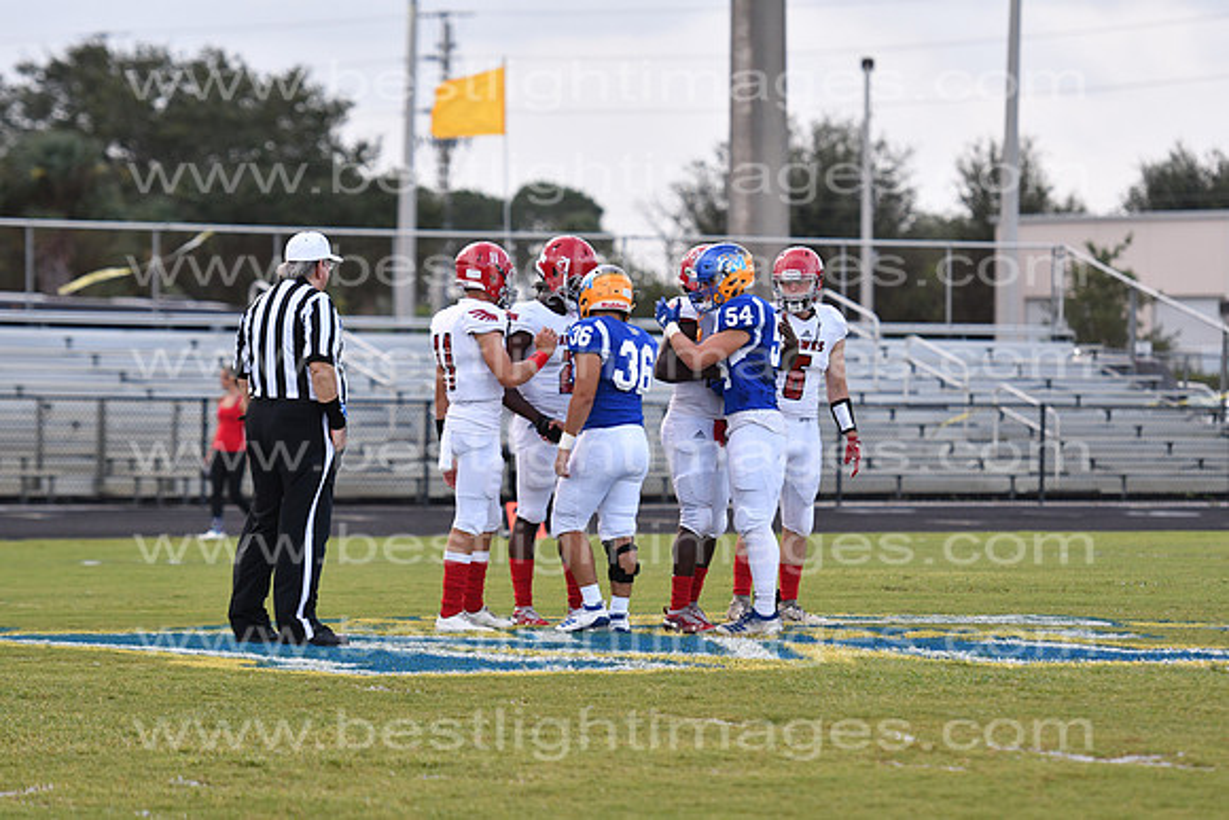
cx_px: 614
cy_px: 410
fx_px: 6914
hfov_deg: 10.2
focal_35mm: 202
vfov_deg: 6.8
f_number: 3.2
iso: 800
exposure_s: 1/1250
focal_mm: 135
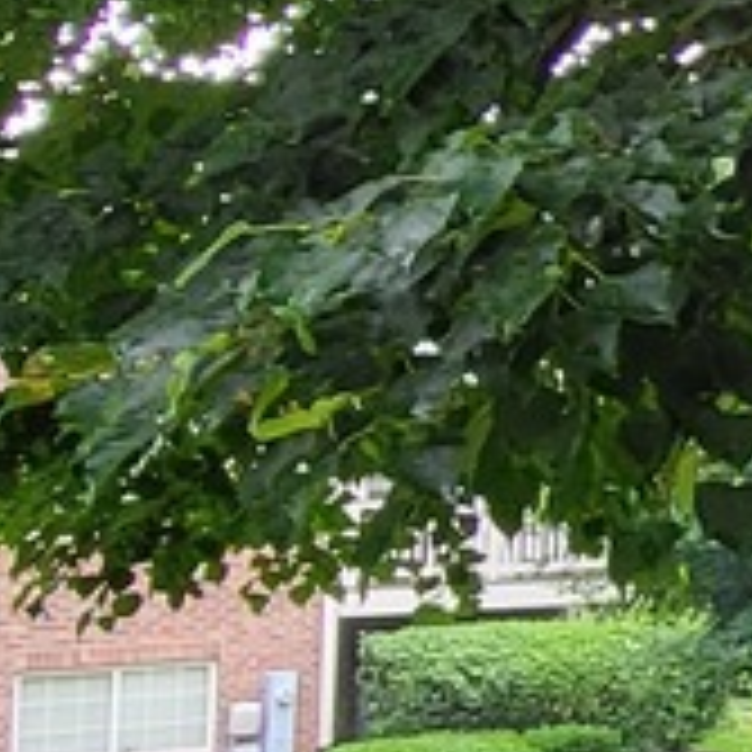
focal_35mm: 99
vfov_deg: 17.5
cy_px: 185
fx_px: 2433
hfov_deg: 12.1
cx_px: 2040
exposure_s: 1/60
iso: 32
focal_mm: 1.74
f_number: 2.2
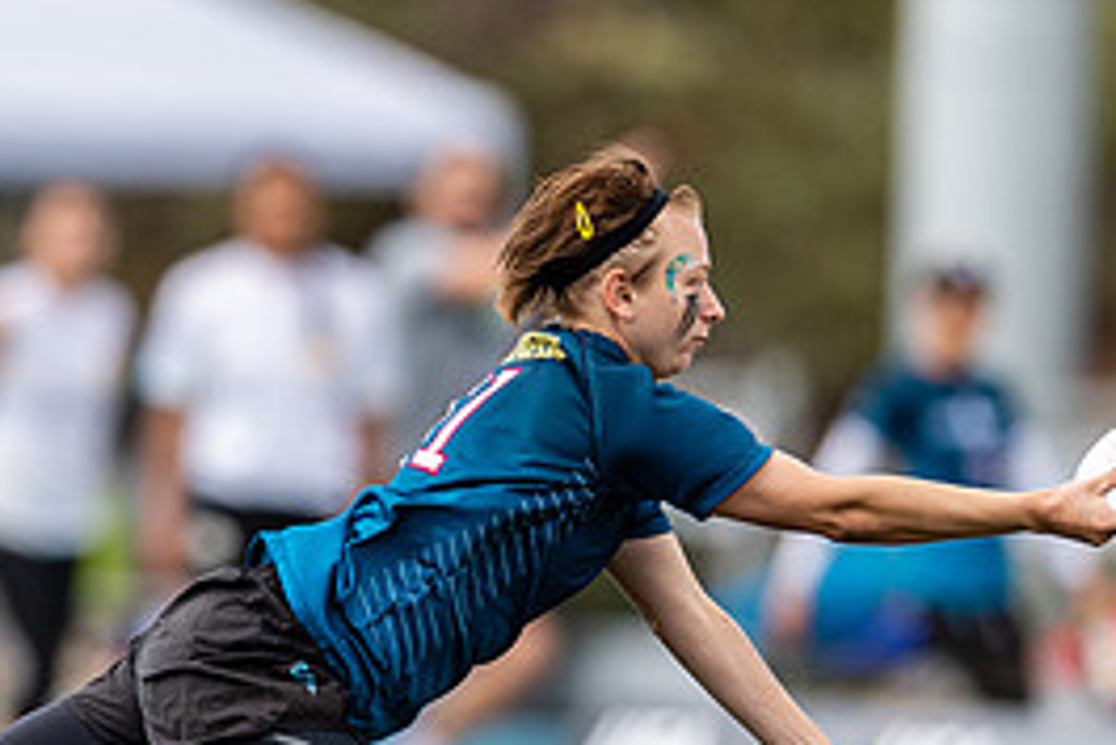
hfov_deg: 2.1
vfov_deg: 1.4
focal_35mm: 998
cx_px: 249
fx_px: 30954
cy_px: 389
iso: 100
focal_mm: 400
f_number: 2.8
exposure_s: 1/1000
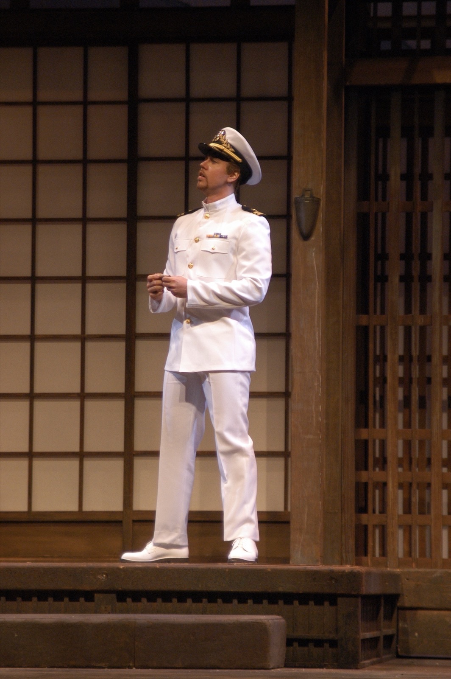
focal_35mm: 158
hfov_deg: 8.7
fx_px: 2965
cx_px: 226
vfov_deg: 13.1
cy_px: 340
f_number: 2.8
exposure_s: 1/160
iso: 1000
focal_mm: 105
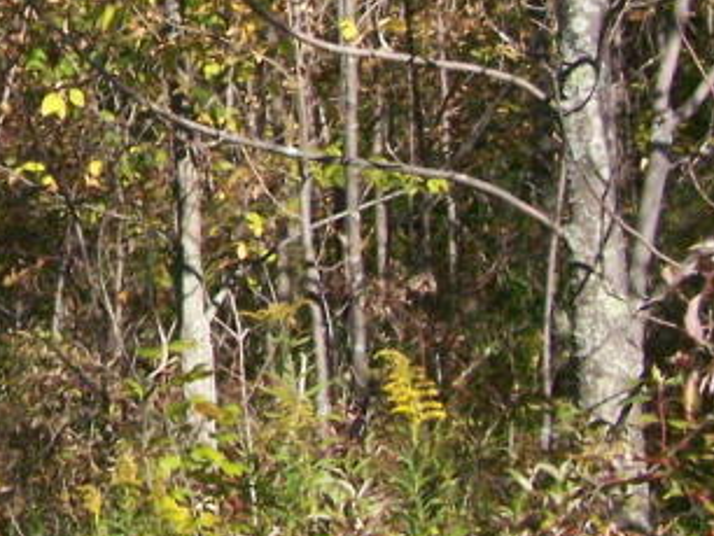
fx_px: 2622
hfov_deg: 14.6
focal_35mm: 127
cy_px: -7
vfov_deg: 11.6
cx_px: -310
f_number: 5.6
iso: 400
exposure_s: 1/1250
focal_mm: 6.3
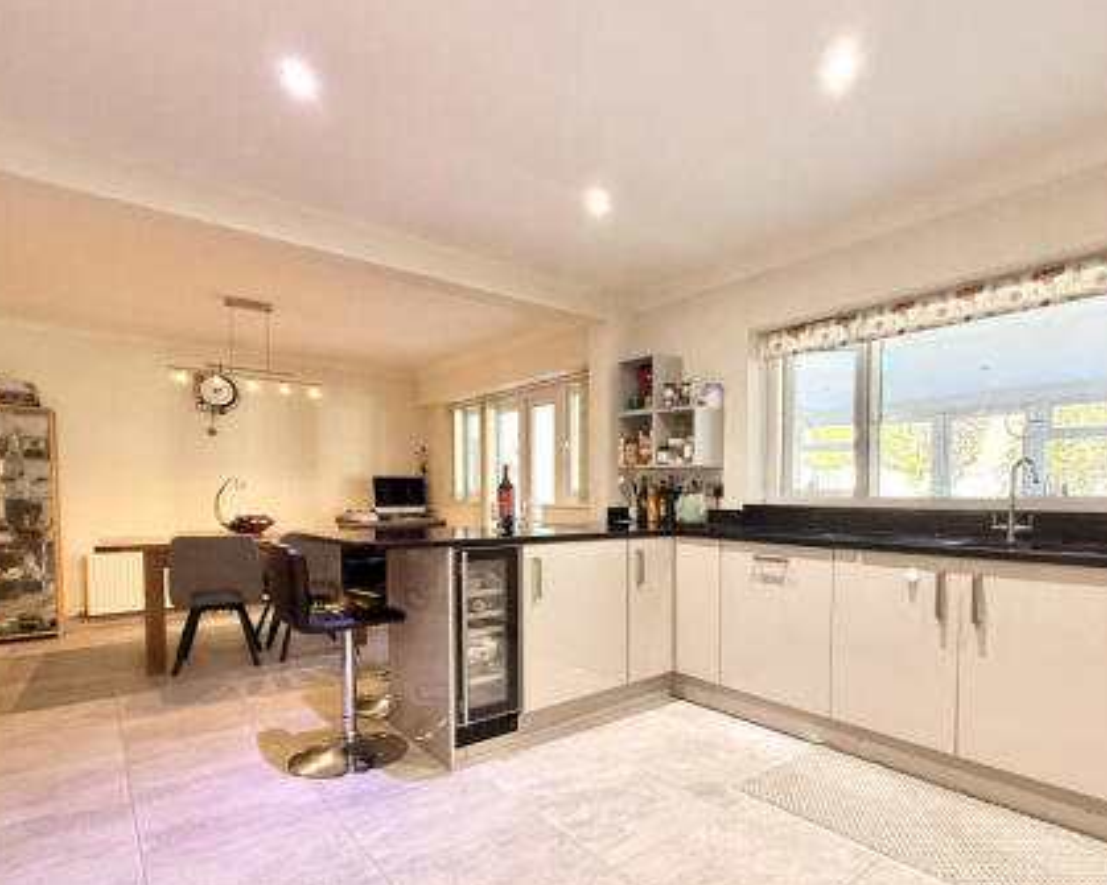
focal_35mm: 19
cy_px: 524
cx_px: 649
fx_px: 622
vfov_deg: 70.2
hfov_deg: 82.6
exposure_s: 1/85
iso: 320
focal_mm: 2.22
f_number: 2.2
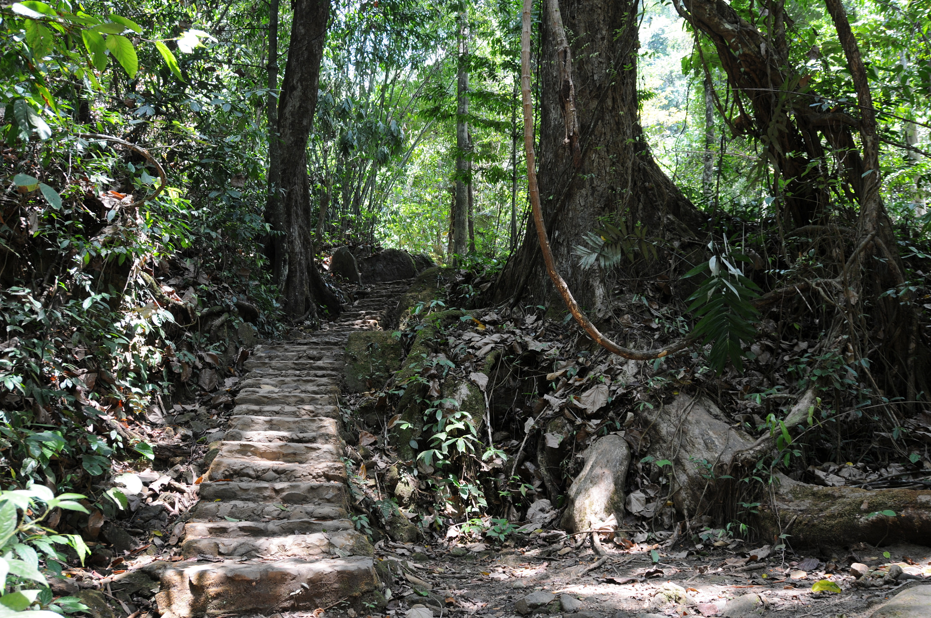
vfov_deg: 47.8
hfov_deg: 67.4
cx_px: 466
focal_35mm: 27
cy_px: 309
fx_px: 697
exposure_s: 1/60
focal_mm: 18
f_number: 5.6
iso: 250
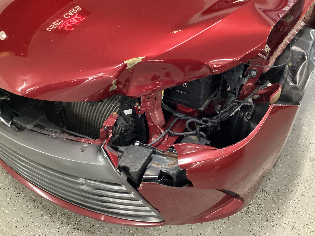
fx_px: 282
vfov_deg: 45.4
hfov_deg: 58.4
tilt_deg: -41.5
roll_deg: +1.3
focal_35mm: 31
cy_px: 118
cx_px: 158
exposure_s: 1/30
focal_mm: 3.3
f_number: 2.4
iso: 500
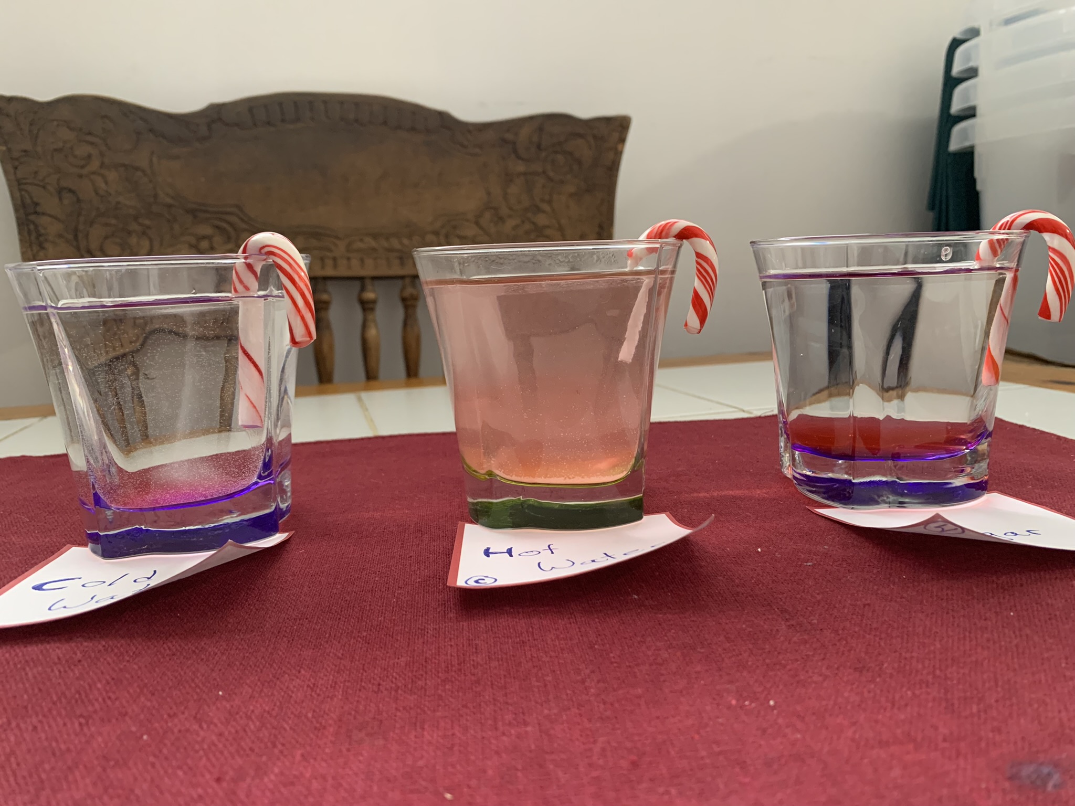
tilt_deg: -9.9
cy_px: 403
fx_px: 807
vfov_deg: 53.1
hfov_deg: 67.3
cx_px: 538
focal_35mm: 26
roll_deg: +3.1
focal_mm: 4.25
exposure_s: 1/60
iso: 320
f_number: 1.8
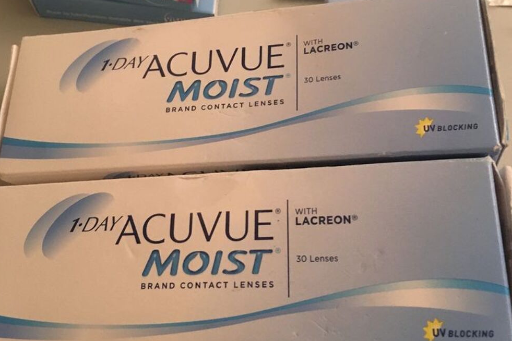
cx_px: 255
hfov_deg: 47.4
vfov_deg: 32.1
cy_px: 93
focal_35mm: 41
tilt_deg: -68.9
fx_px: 583
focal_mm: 4.15
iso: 200
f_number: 2.2
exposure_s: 1/25
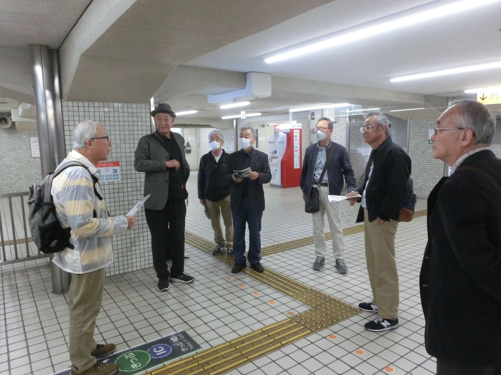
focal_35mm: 25
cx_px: 250
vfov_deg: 54.9
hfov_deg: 69.4
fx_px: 362
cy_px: 188
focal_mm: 4.4
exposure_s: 1/100
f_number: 3.3
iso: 800
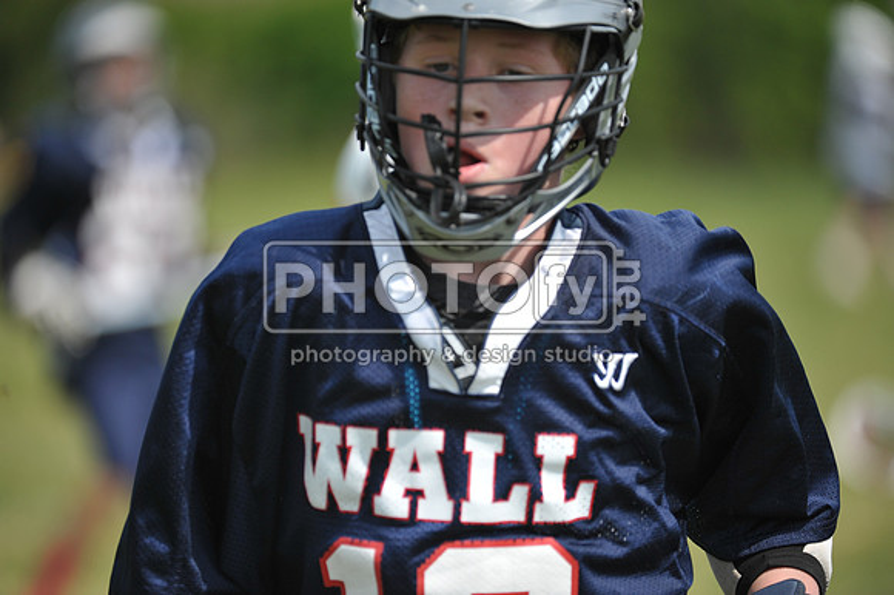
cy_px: 298
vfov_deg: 4.6
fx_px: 7445
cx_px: 447
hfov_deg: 6.9
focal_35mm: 300
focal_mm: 300
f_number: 4
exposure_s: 1/3200
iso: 640
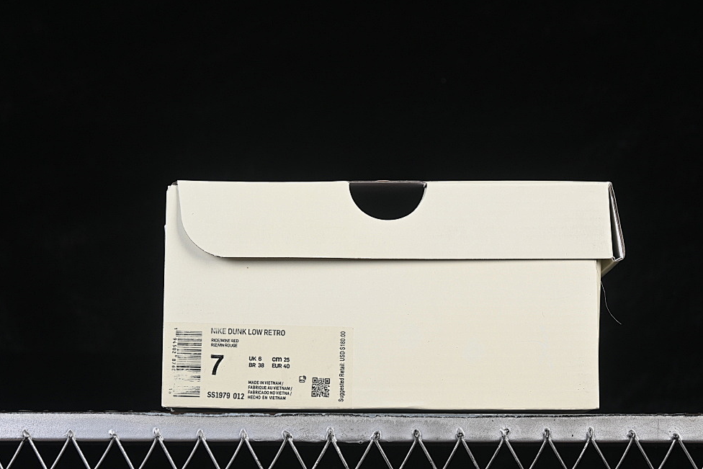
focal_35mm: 83
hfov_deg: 24.5
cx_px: 386
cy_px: 251
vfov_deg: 16.5
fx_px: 1621
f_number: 8
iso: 160
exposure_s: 1/80
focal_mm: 50
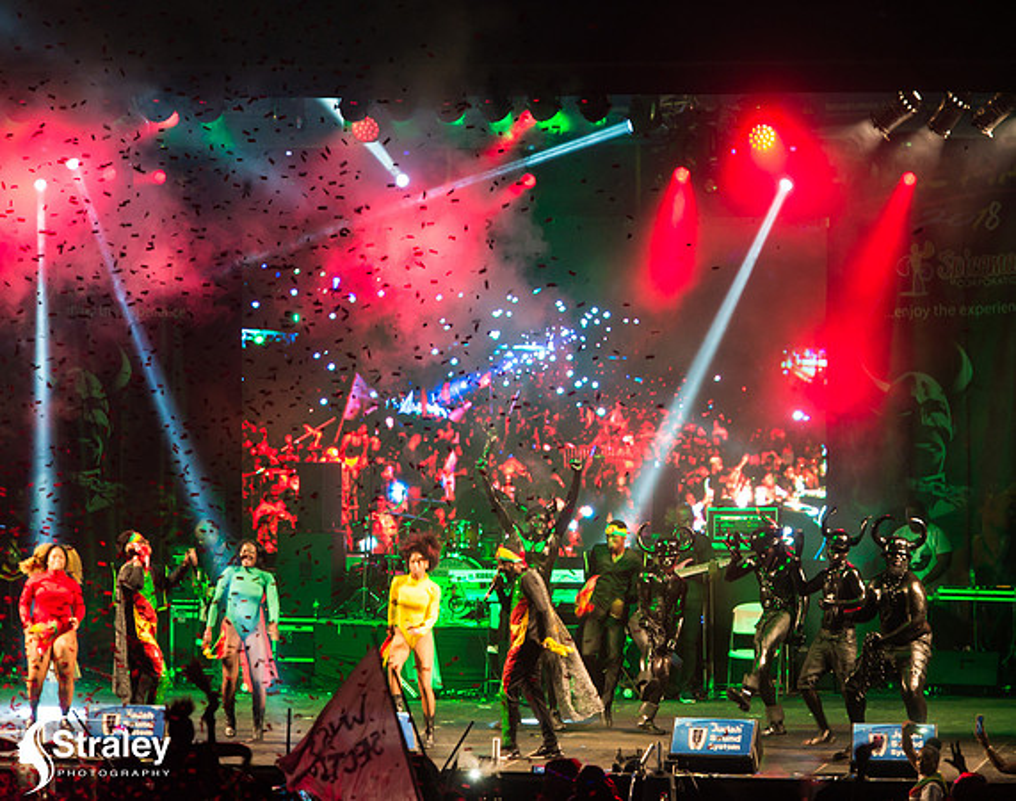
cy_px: 429
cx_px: 657
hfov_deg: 9.0
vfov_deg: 7.1
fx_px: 6485
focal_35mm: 217
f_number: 5.6
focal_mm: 175
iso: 2000
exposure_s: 1/60
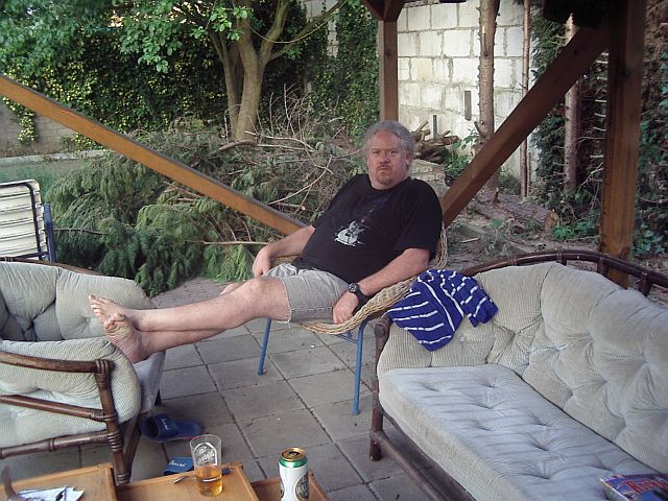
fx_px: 733
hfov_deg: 49.0
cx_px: 334
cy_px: 250
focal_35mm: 38
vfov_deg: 37.7
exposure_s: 1/60
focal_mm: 5.8
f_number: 2.6
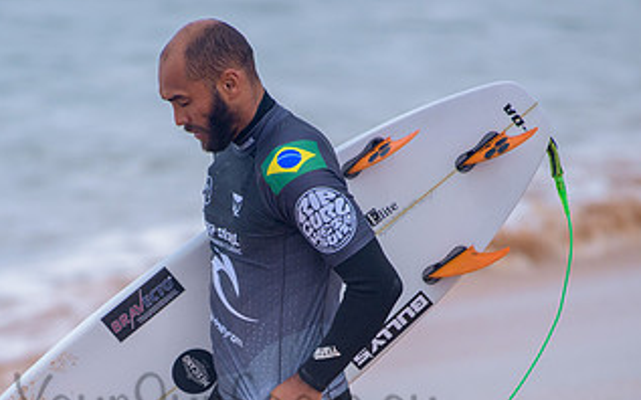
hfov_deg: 2.3
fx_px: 16313
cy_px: 387
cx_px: 222
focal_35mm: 934
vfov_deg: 1.4
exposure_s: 1/2000
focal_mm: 500
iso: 360
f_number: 5.6
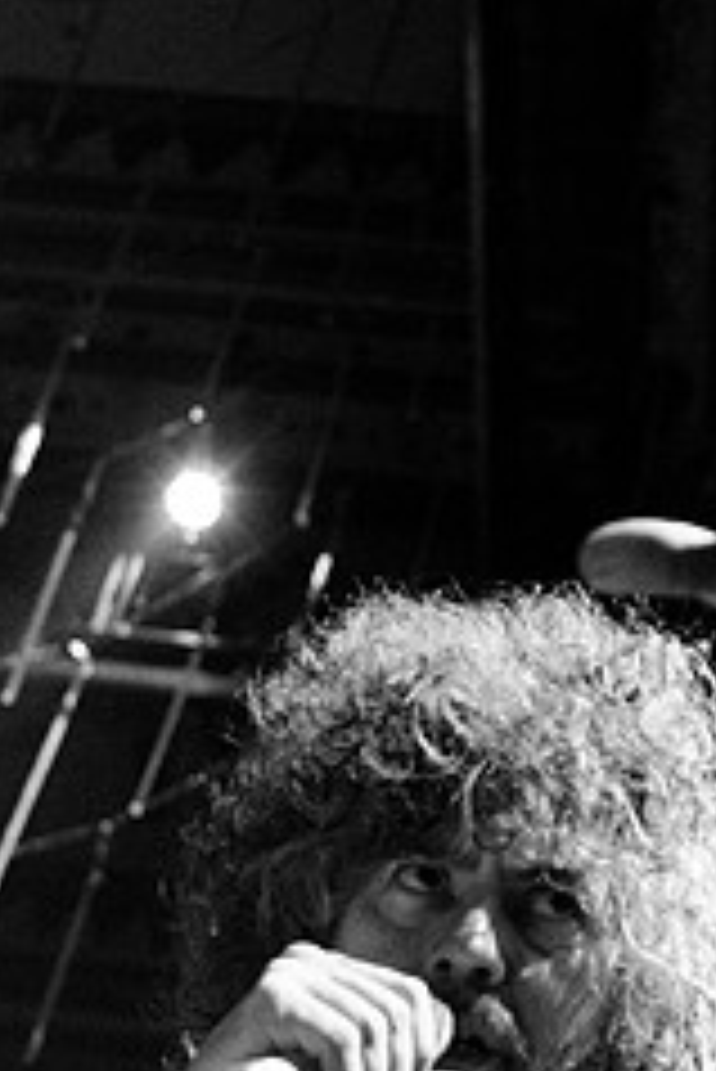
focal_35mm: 85
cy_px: 900
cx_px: 468
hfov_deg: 16.1
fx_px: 2532
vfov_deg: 23.4
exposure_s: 1/400
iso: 1600
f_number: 3.5
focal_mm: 30
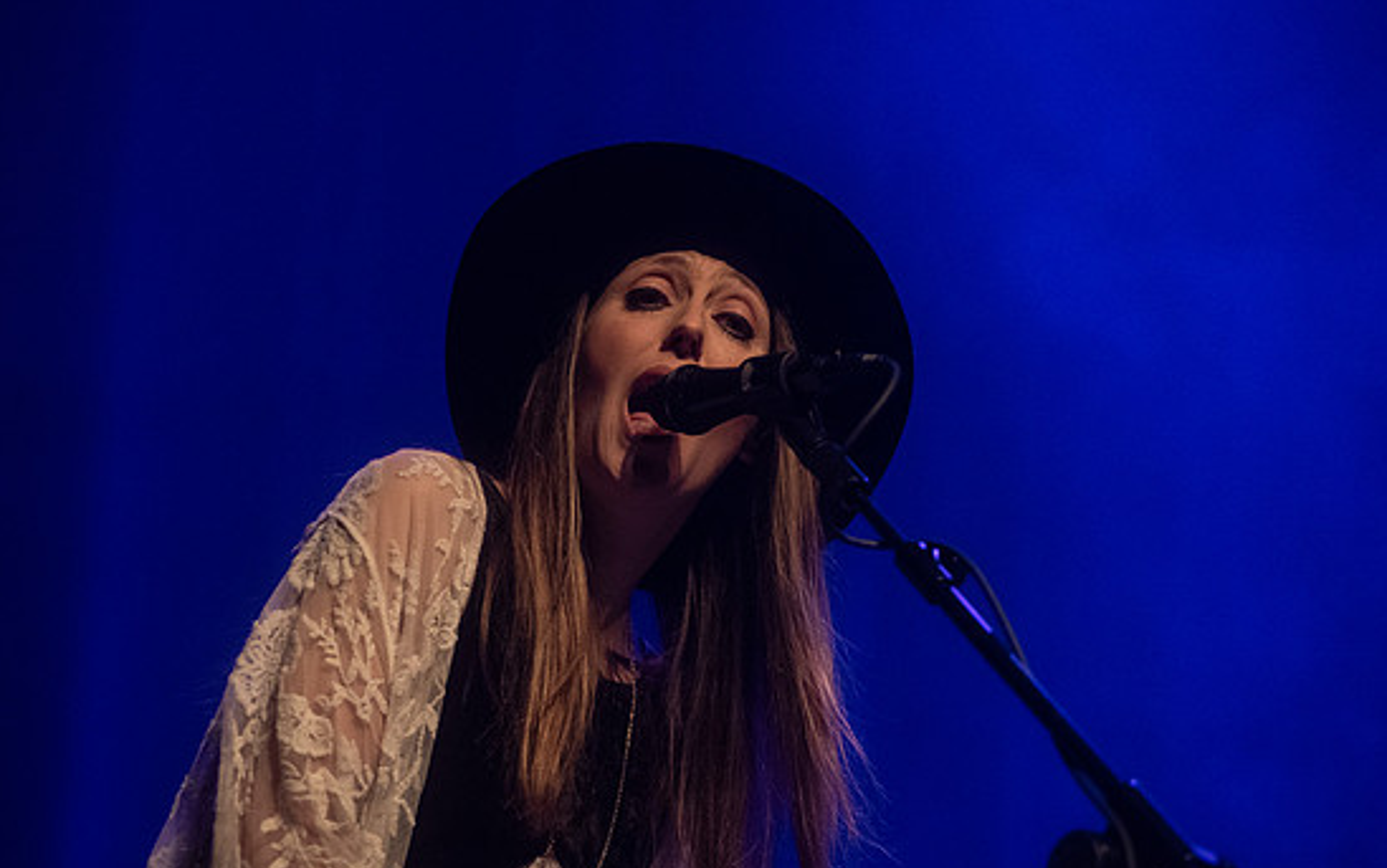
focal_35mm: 156
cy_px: 444
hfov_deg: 13.4
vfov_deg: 8.4
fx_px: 5899
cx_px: 700
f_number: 3.2
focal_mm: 135
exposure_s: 1/200
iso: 2500
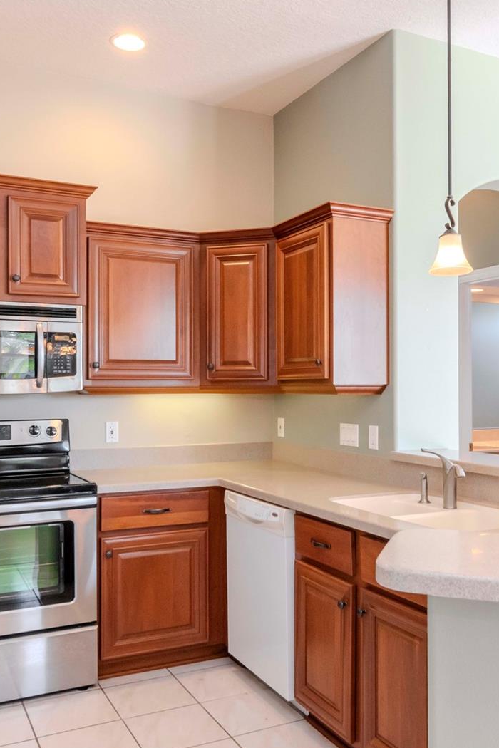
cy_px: 374
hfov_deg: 41.1
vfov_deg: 58.7
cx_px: 263
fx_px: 665
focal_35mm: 32
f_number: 14
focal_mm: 14
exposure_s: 1/13
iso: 640
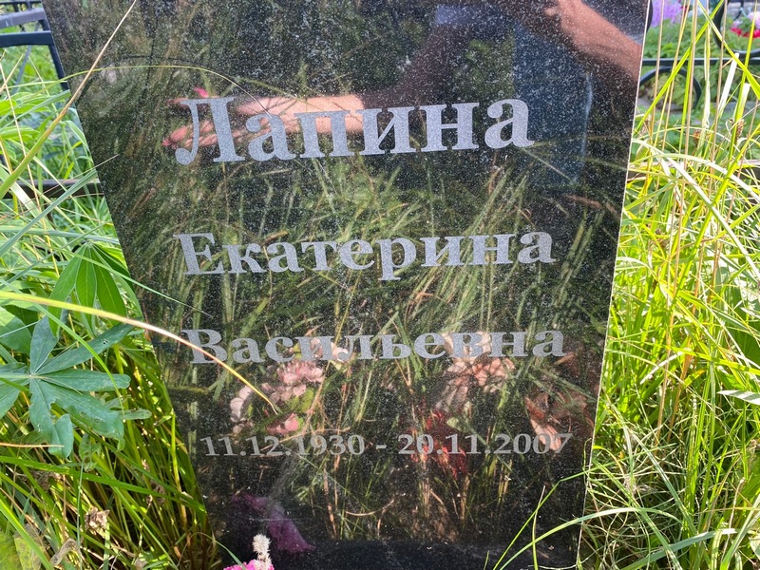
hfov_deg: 67.3
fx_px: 571
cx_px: 380
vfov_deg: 53.1
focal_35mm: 26
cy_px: 285
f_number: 1.8
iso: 40
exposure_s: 1/122
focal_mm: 4.25
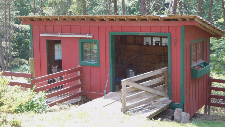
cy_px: 56
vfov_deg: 21.1
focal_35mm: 57
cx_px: 113
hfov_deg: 36.6
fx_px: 340
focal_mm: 9.4
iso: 125
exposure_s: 1/80
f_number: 4.3
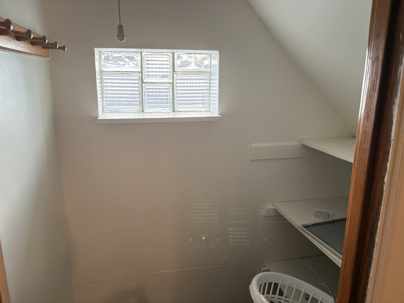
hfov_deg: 67.3
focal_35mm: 26
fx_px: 303
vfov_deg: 53.1
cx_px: 202
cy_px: 152
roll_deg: +0.1
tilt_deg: -12.2
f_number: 1.6
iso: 125
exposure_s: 1/60
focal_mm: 5.96
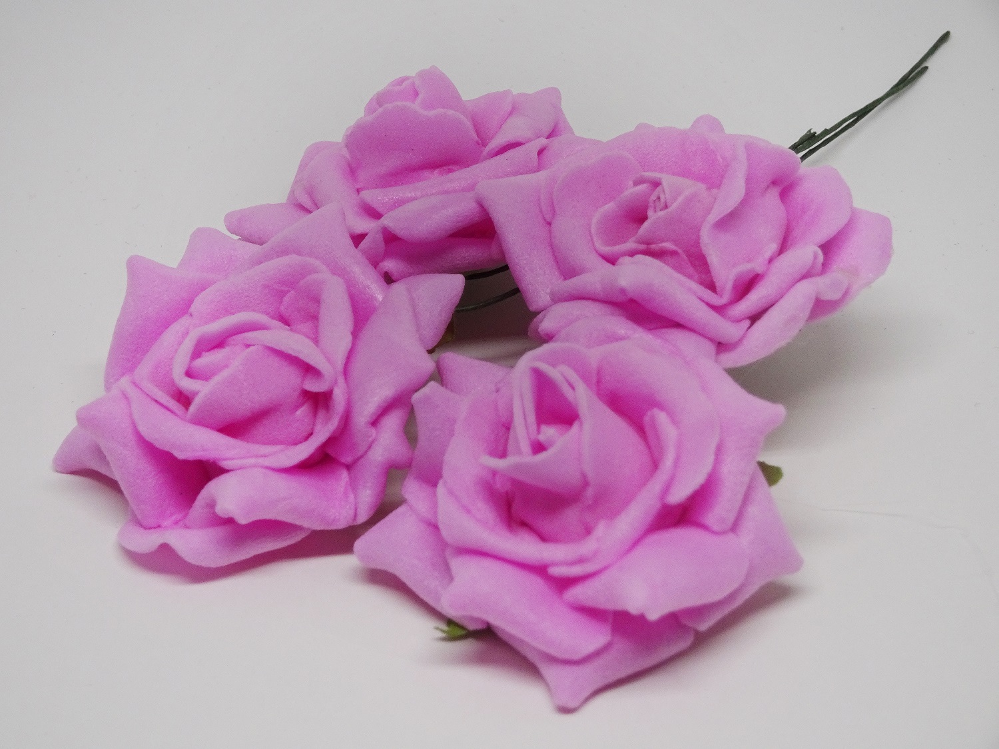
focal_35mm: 115
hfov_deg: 17.1
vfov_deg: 12.9
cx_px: 500
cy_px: 374
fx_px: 3319
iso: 125
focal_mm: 19.68
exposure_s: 1/125
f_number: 5.6
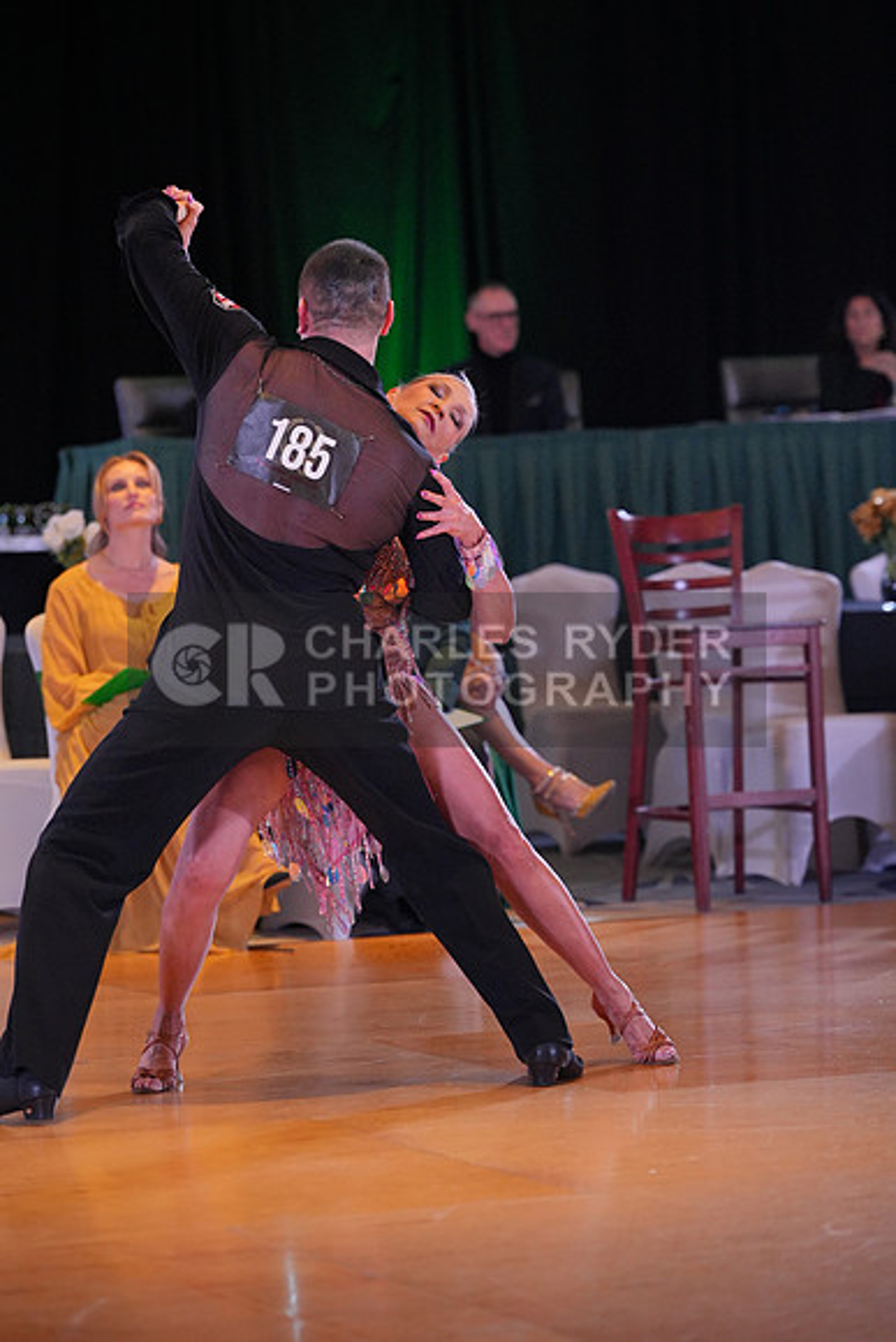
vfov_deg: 15.0
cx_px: 448
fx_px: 5111
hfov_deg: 10.0
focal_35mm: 137
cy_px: 671
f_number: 3.5
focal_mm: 137
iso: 3200
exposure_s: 1/500
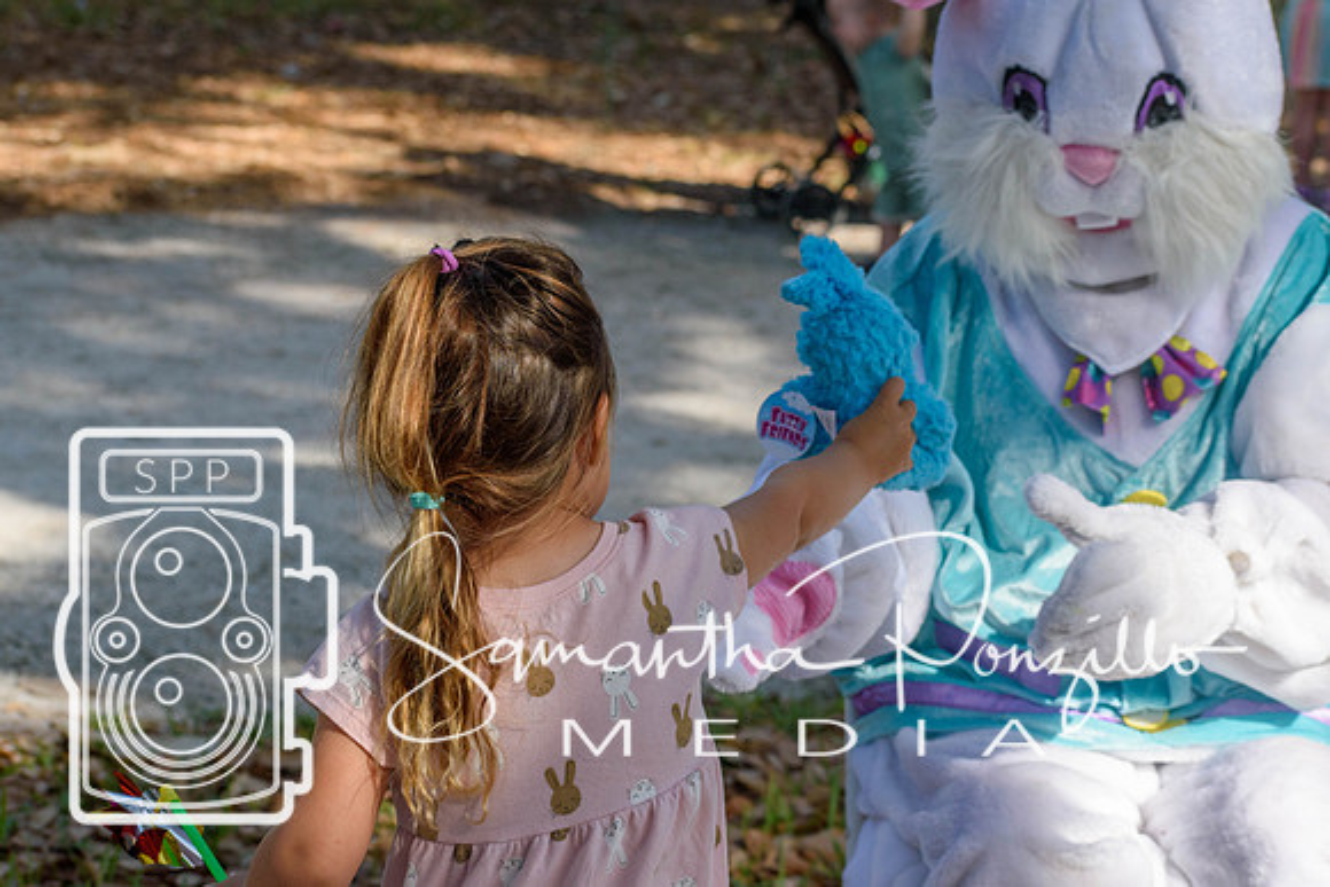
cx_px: 665
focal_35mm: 105
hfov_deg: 19.5
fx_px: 3880
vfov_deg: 13.0
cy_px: 444
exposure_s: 1/640
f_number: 6.3
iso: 200
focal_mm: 70
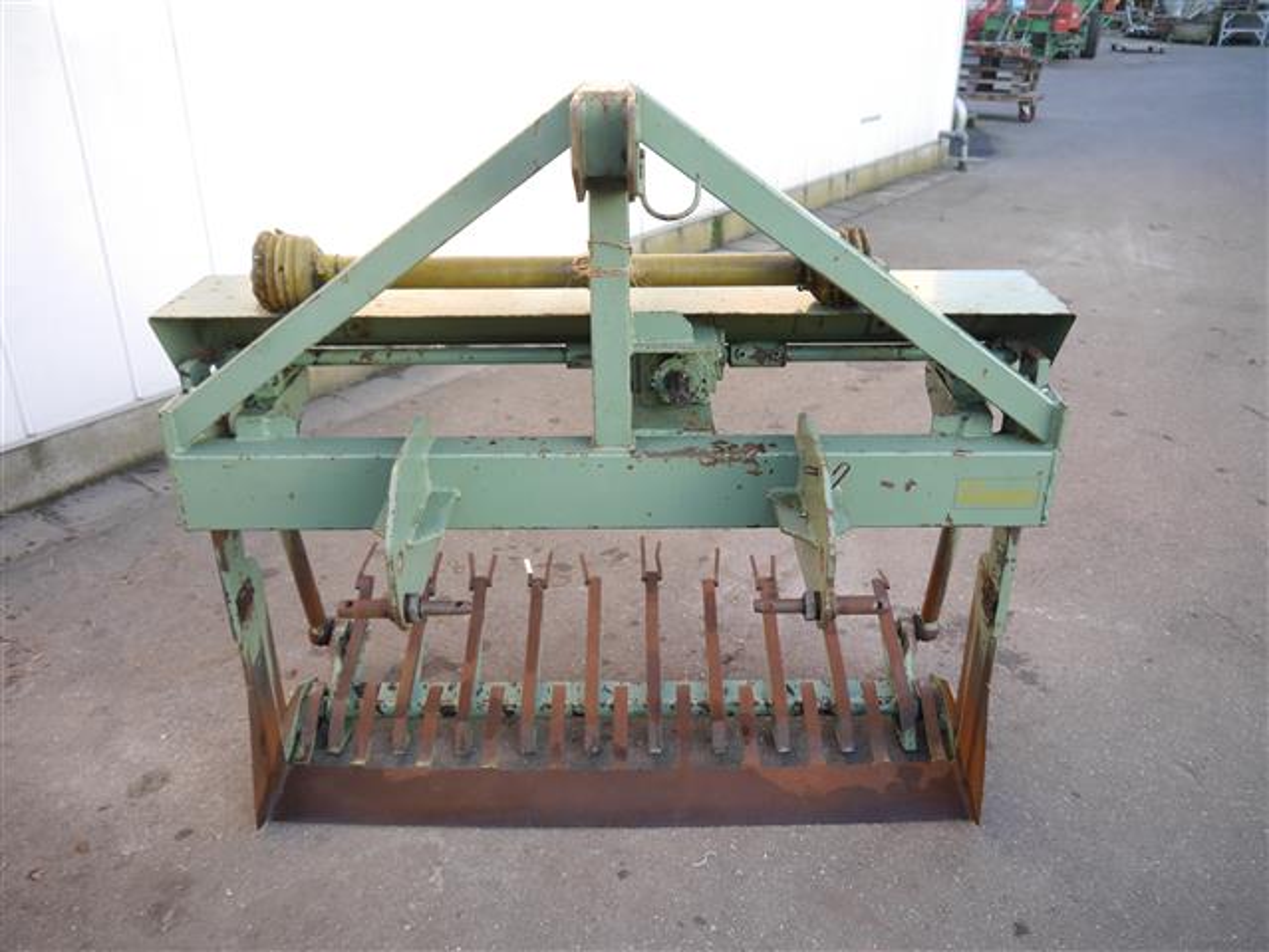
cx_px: 634
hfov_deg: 63.4
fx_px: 1027
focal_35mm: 28
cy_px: 476
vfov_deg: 49.8
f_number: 3.5
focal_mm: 14
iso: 320
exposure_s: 1/60
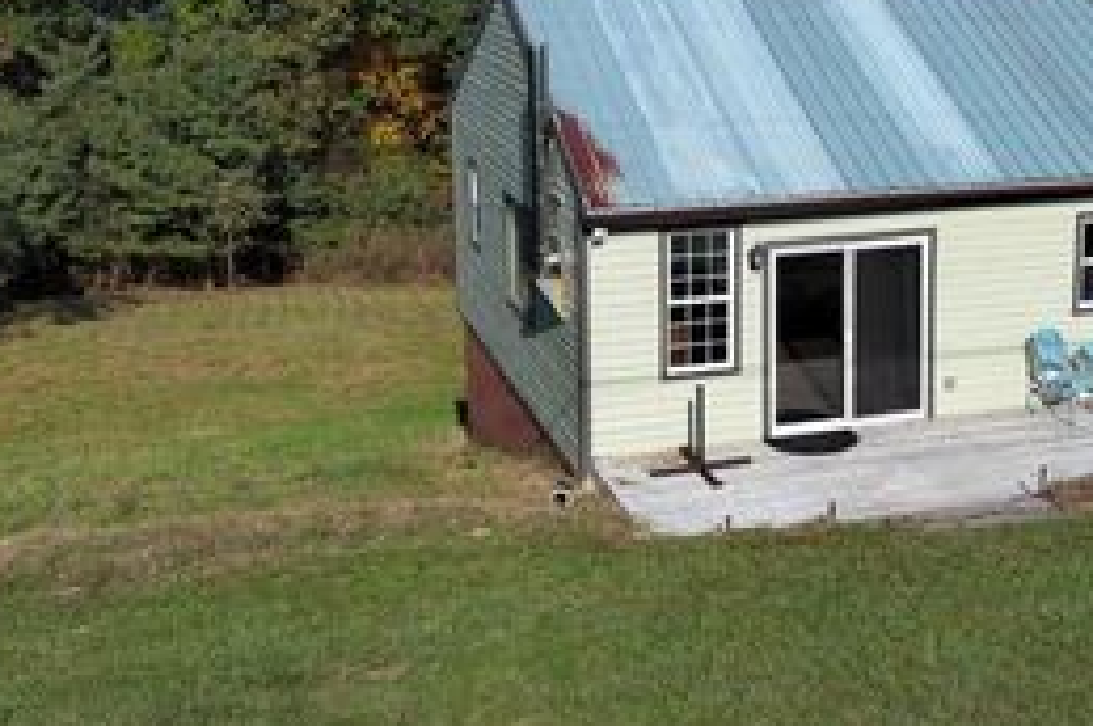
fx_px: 1698
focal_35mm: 56
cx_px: 798
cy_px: 234
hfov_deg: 35.0
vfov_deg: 24.0
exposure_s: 1/1642
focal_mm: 10.57
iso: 100
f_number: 2.8
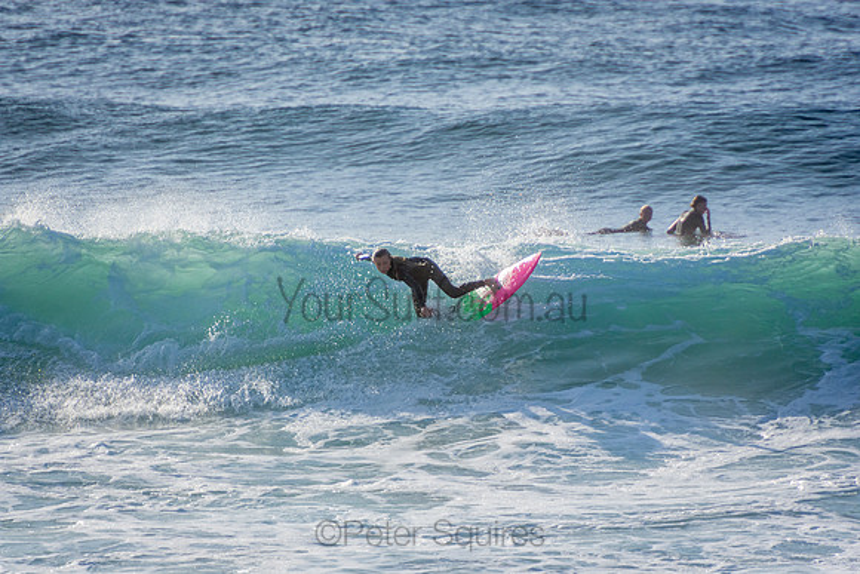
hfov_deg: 3.4
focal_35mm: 600
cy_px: 287
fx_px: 14336
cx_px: 430
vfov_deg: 2.3
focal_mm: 400
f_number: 5.6
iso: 180
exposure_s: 1/2000
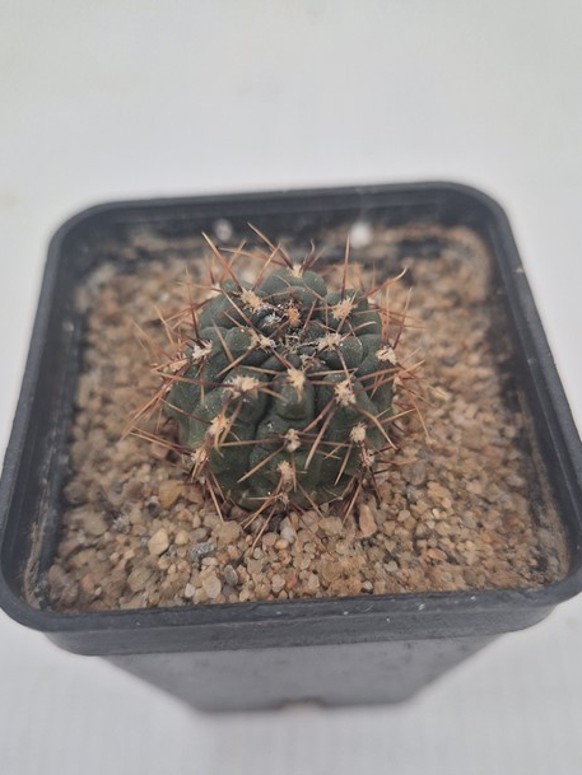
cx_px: 273
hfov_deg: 48.2
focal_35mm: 29
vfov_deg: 61.6
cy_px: 420
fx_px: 650
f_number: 1.8
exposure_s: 1/180
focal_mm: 5.4
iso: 250
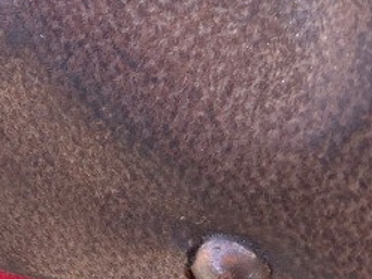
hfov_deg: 15.7
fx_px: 1150
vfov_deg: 12.2
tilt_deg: -56.7
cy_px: -280
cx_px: -296
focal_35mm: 107
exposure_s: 1/359
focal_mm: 4.25
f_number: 1.8
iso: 32
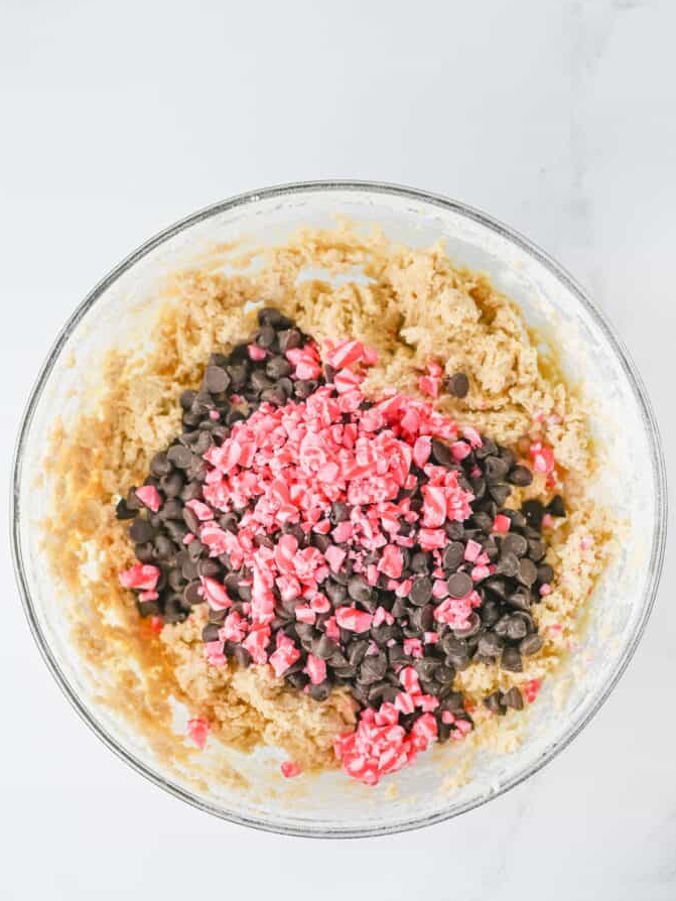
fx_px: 1431
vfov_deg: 34.9
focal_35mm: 55
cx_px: 341
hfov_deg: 26.6
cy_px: 479
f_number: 4.5
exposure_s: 1/100
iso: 140
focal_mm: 50
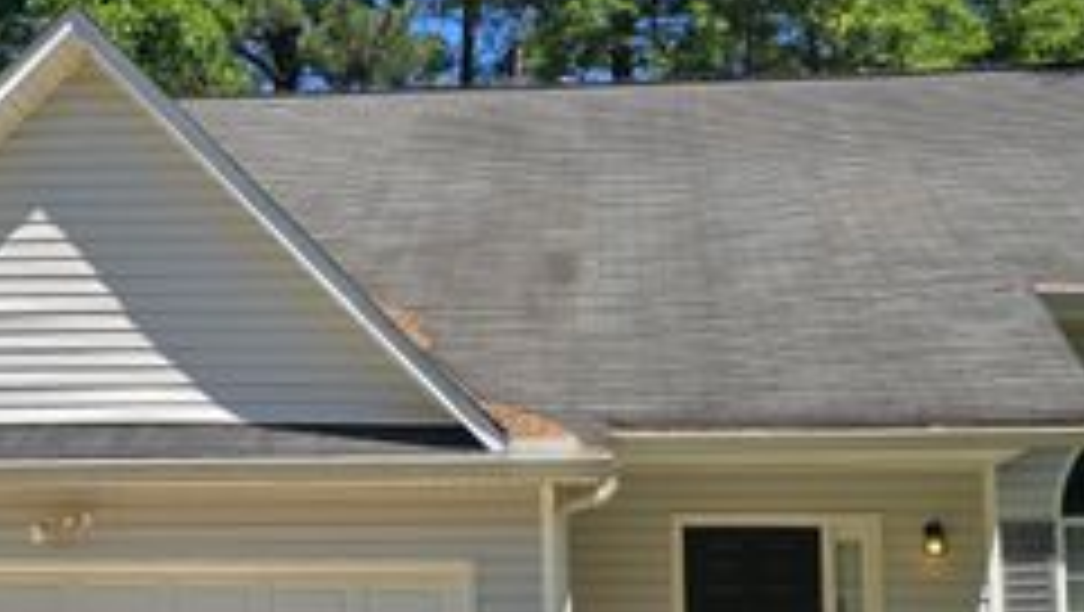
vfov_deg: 22.9
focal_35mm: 52
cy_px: 457
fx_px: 1496
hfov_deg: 39.7
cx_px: 463
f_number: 1.7
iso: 12
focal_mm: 6.3
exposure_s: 1/566
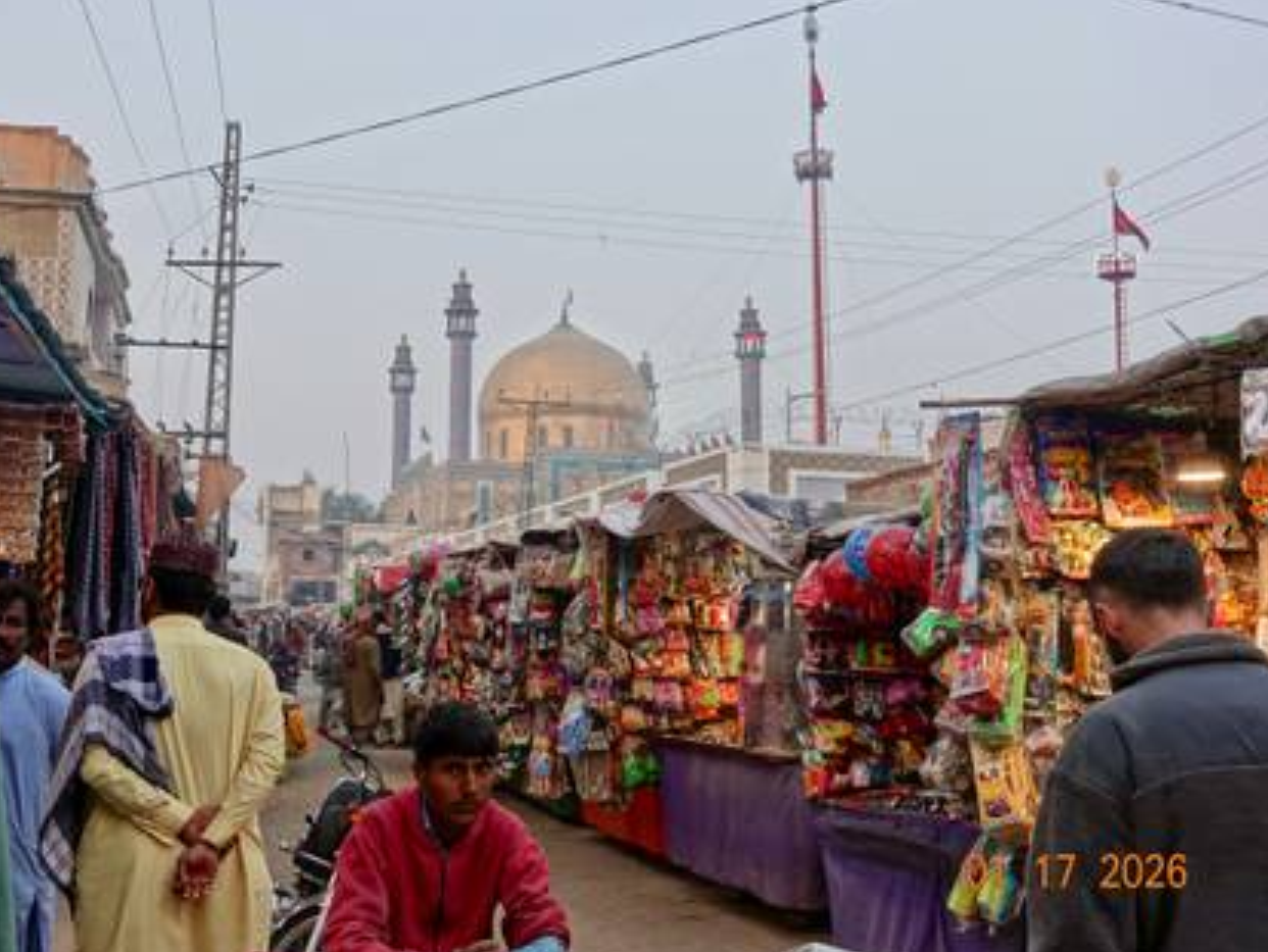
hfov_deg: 47.7
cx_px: 548
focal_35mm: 39
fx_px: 1429
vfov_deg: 36.9
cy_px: 481
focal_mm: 12.81
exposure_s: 1/80
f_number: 3.5
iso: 125
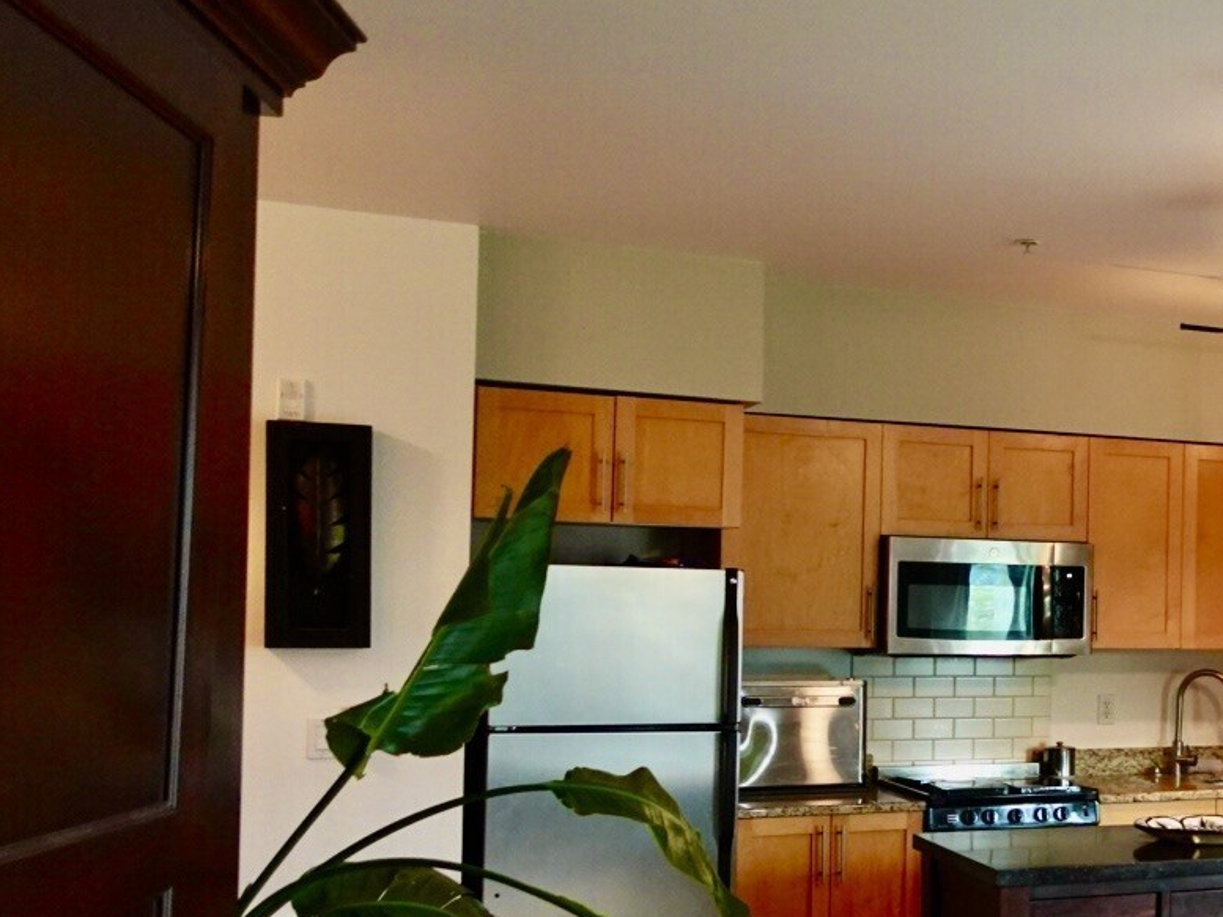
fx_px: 1696
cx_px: 1258
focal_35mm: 48
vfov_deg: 30.1
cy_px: 590
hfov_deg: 35.4
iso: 800
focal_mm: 9.4
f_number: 1.8
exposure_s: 1/160
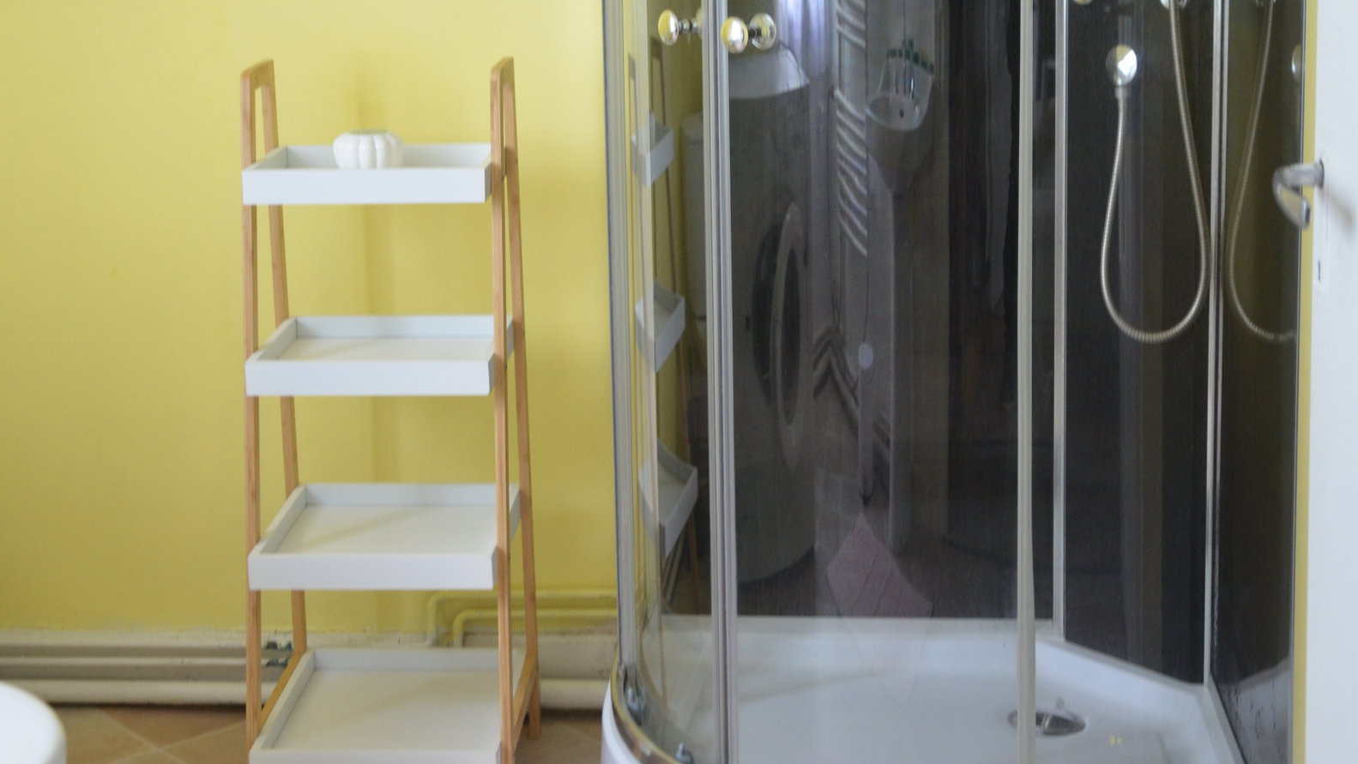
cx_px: 679
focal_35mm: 67
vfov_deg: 17.8
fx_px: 2413
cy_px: 109
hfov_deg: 31.4
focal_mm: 28
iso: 800
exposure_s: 1/25
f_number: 4
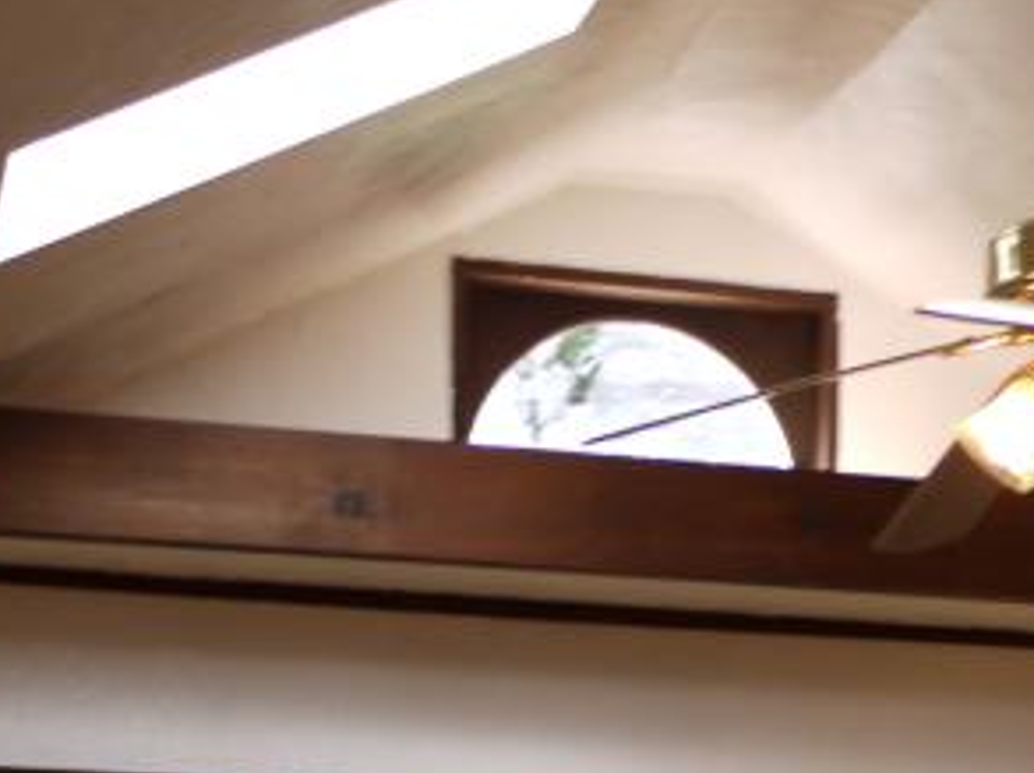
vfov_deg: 13.8
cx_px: 688
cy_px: 1264
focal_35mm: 98
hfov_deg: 20.0
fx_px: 2924
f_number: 3.5
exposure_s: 1/30
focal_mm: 14
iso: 100
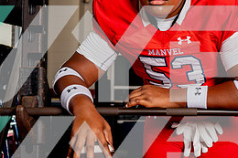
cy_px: 54
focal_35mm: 80
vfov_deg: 17.0
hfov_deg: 25.3
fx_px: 529
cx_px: 152
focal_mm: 35
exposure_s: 1/200
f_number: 4
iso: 100
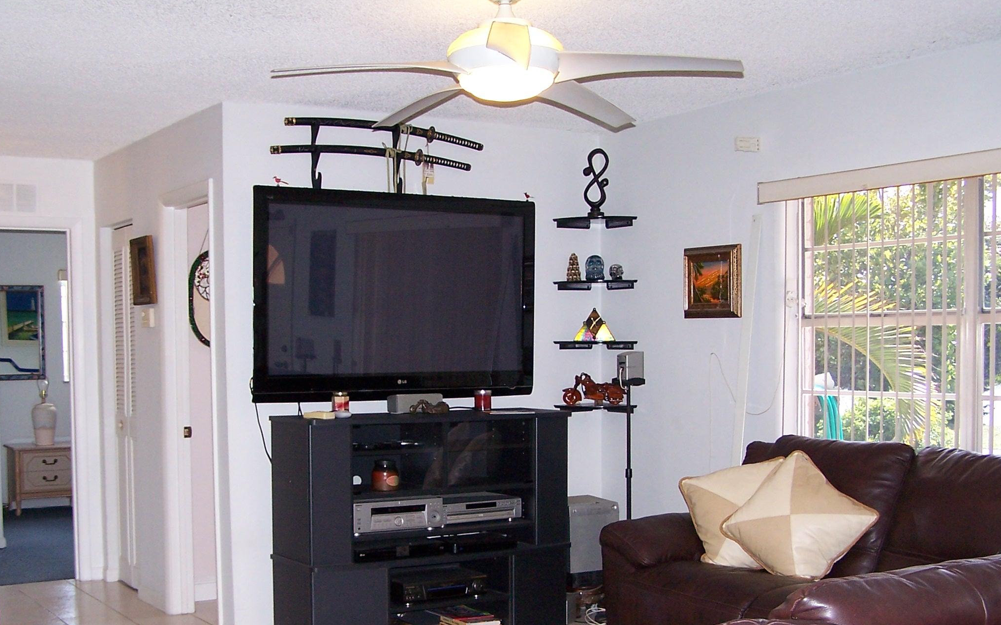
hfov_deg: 41.8
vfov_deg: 26.8
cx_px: 469
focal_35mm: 48
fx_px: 1309
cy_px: 398
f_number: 2.8
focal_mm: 6.7
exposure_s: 1/60
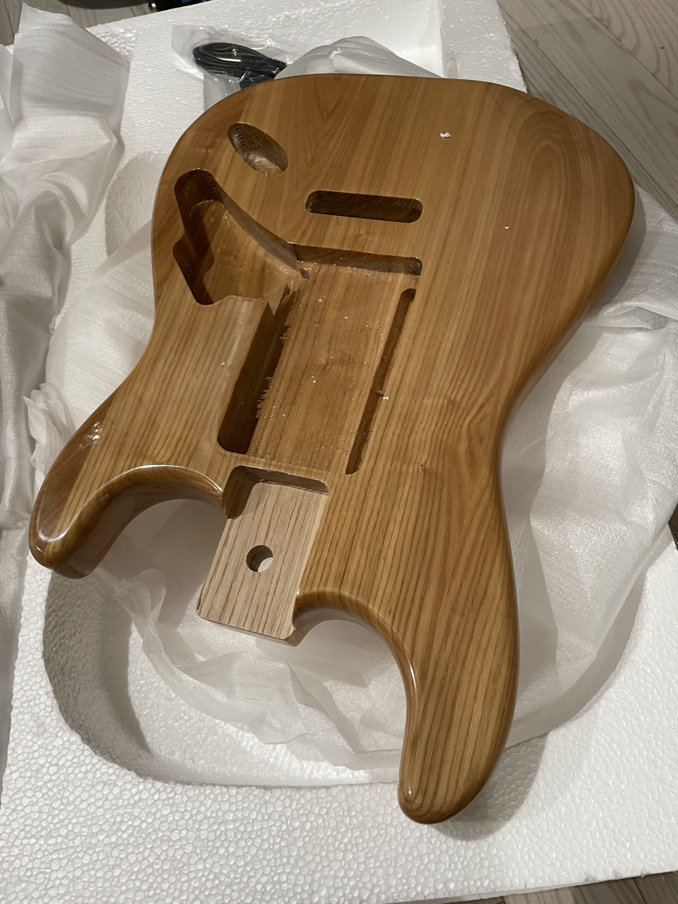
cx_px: 339
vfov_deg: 67.3
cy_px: 452
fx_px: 679
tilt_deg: -62.2
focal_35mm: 26
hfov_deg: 53.1
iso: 250
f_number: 1.6
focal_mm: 4.2
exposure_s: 1/60
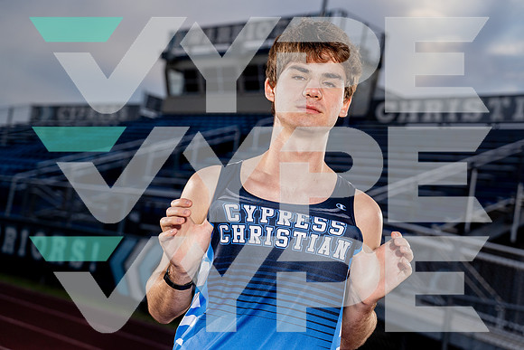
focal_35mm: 58
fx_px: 844
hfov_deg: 34.5
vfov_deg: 23.4
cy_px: 175
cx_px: 262
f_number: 4
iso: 100
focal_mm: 58
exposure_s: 1/250
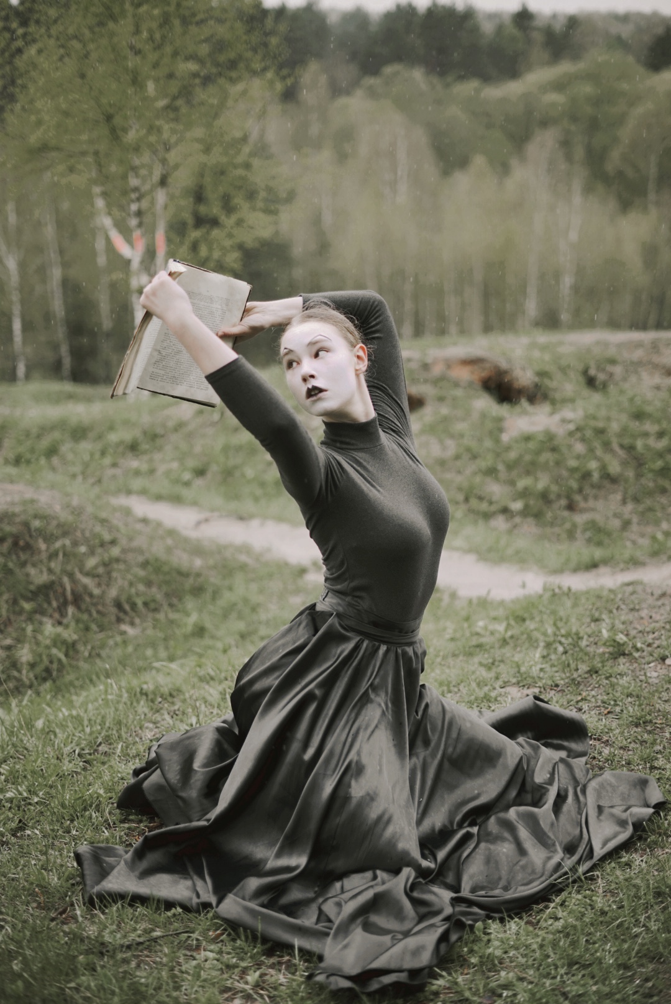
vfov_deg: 39.6
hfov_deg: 27.0
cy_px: 502
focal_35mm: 50
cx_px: 336
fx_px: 1395
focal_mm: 50
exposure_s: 1/640
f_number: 1.8
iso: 125
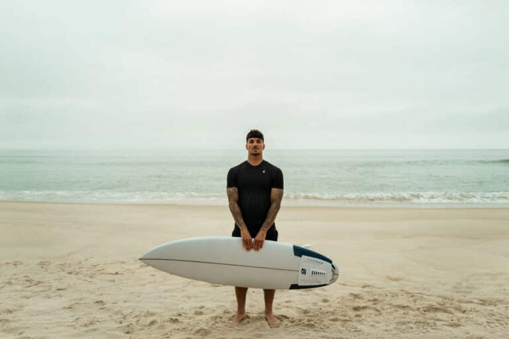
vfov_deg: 46.4
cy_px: 170
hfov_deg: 65.5
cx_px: 254
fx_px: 396
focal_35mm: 28
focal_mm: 28
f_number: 2.2
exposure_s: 1/250
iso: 800
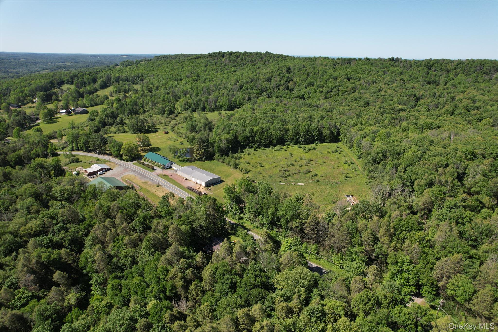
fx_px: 304
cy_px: 166
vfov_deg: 57.2
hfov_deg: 78.6
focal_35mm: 22
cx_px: 249
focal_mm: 8.38
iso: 100
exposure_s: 1/1250
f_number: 2.8
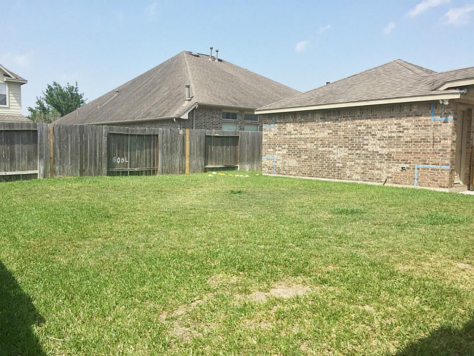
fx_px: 397
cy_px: 178
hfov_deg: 61.7
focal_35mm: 29
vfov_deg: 48.2
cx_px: 237
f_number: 2.2
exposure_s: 1/1883
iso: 32
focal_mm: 4.15
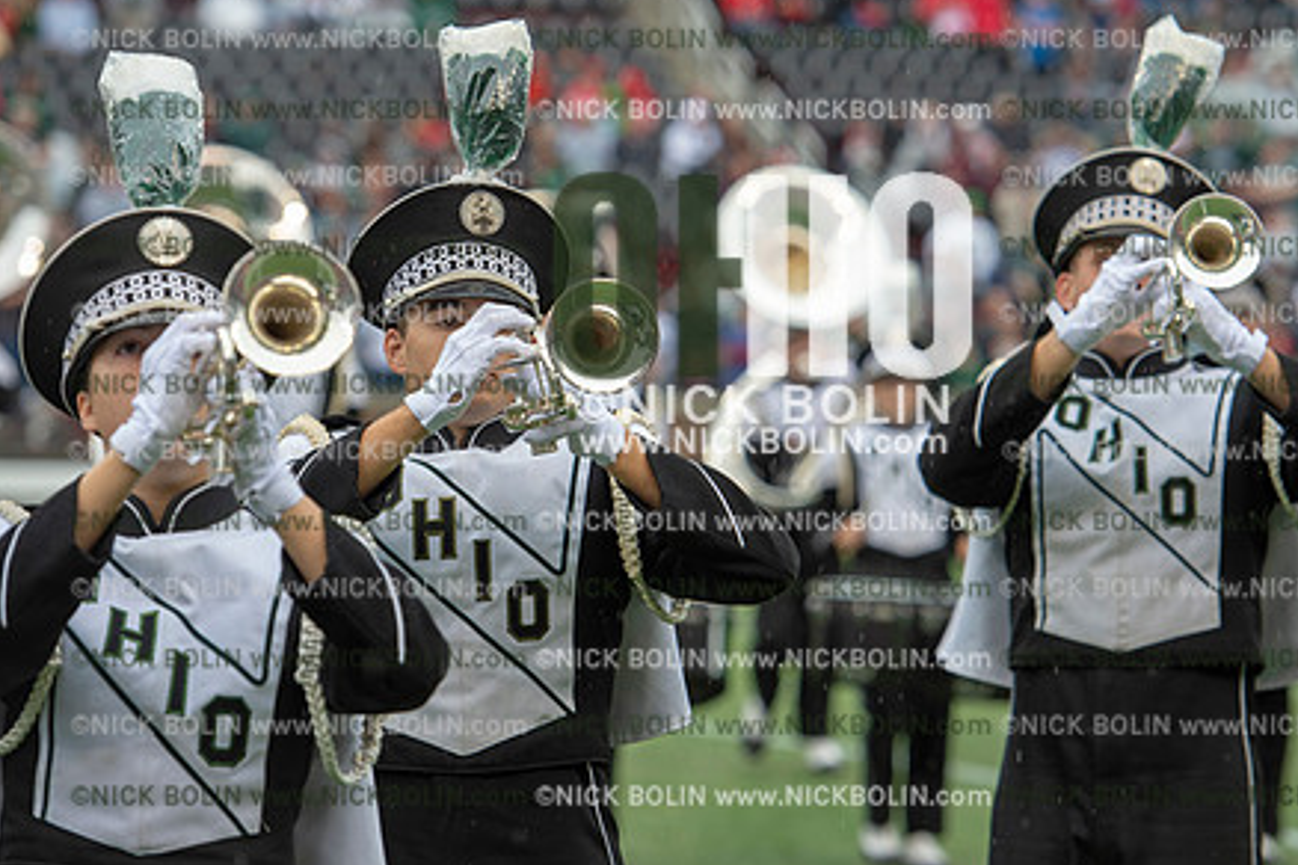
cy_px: 314
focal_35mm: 192
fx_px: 6922
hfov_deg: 10.7
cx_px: 762
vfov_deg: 7.2
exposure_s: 1/500
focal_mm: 145
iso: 400
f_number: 4
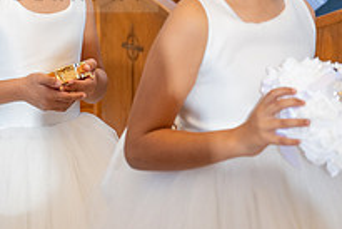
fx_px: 1882
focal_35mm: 198
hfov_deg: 10.3
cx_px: 17
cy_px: -28
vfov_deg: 6.9
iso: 1000
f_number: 3.2
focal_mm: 70
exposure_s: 1/200
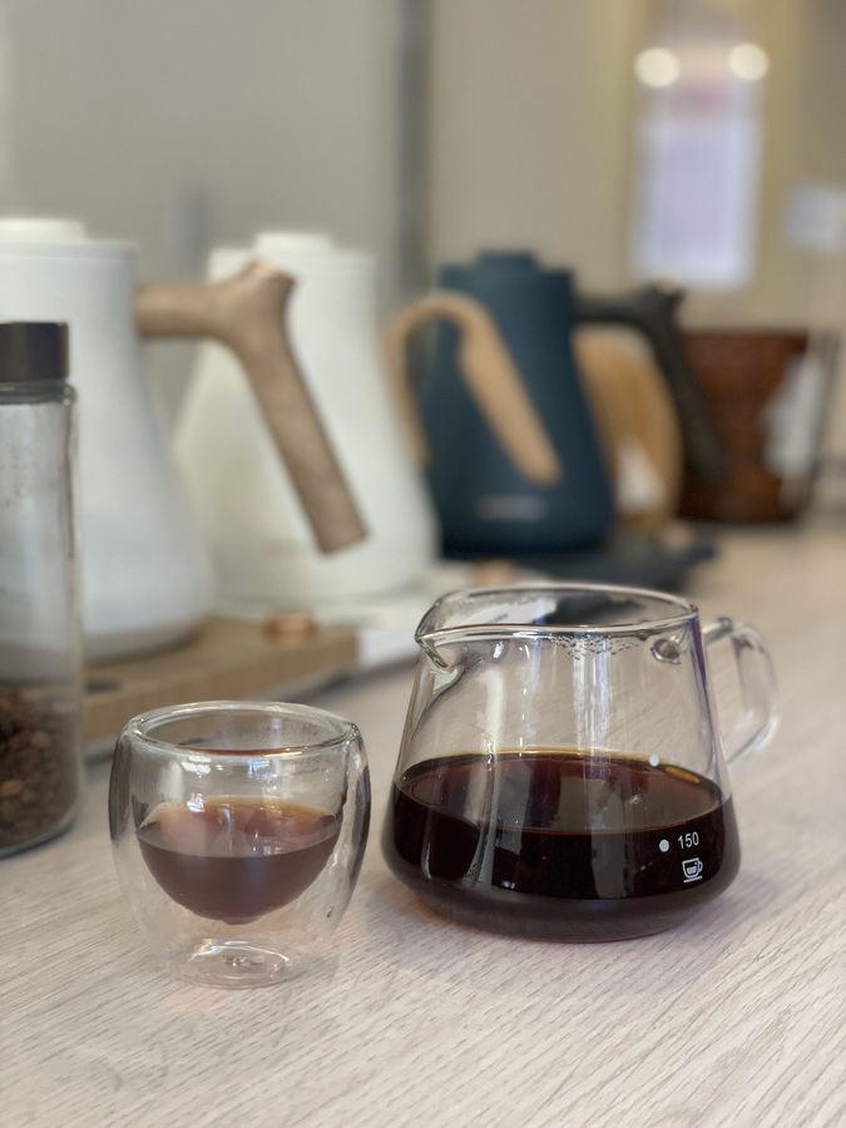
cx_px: 423
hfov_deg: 28.0
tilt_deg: -7.9
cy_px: 564
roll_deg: -0.6
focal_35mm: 52
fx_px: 1694
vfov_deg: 36.8
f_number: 2
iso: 250
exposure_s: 1/120
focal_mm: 6
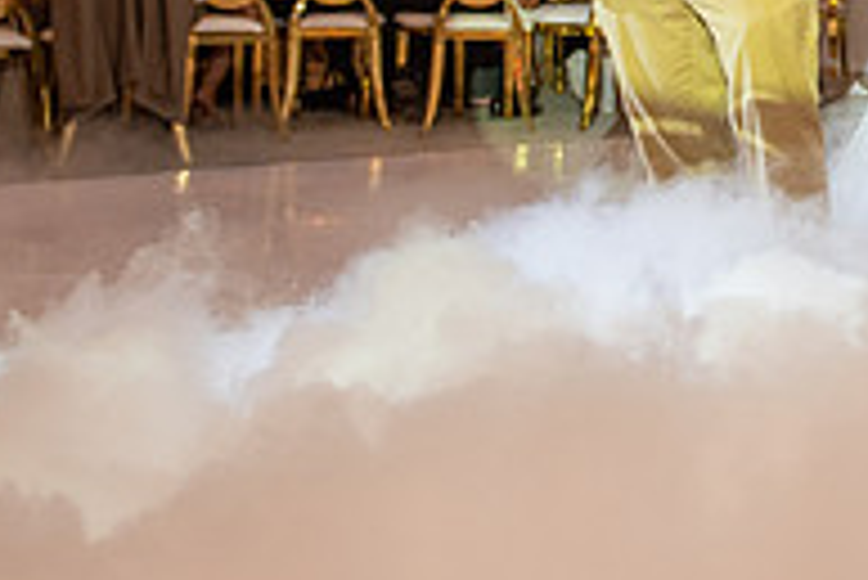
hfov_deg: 21.1
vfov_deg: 14.5
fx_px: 2196
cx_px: 984
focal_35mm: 91
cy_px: -138
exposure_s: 1/125
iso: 1000
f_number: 2.8
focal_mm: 24
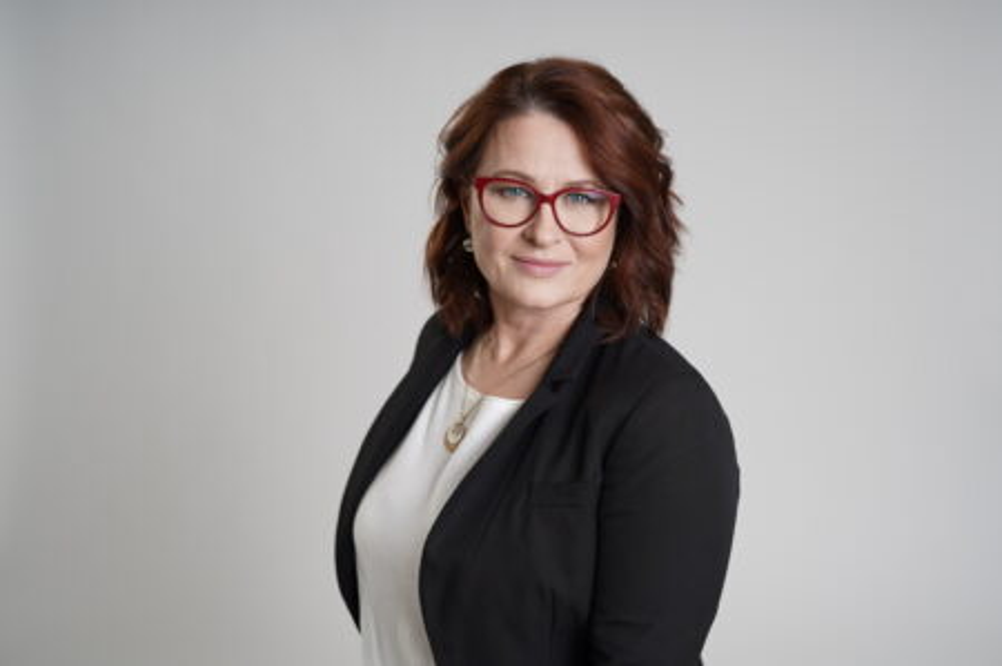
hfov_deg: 39.6
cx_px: 501
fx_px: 1390
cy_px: 333
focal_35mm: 50
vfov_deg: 26.9
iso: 125
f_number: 2.5
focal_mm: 50
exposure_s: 1/125
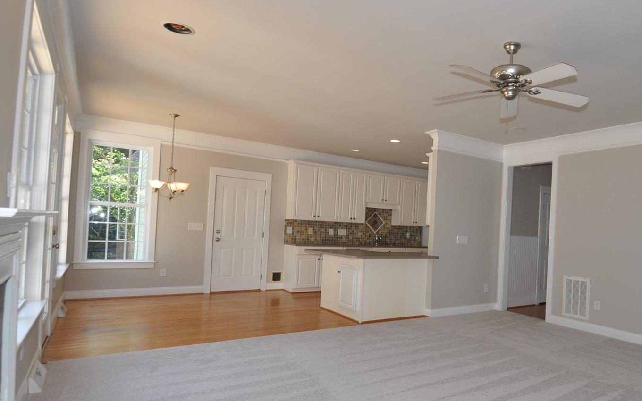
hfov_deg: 73.1
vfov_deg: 53.0
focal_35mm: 23
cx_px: 461
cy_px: 212
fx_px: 402
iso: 400
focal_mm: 10
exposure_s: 1/100
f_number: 5
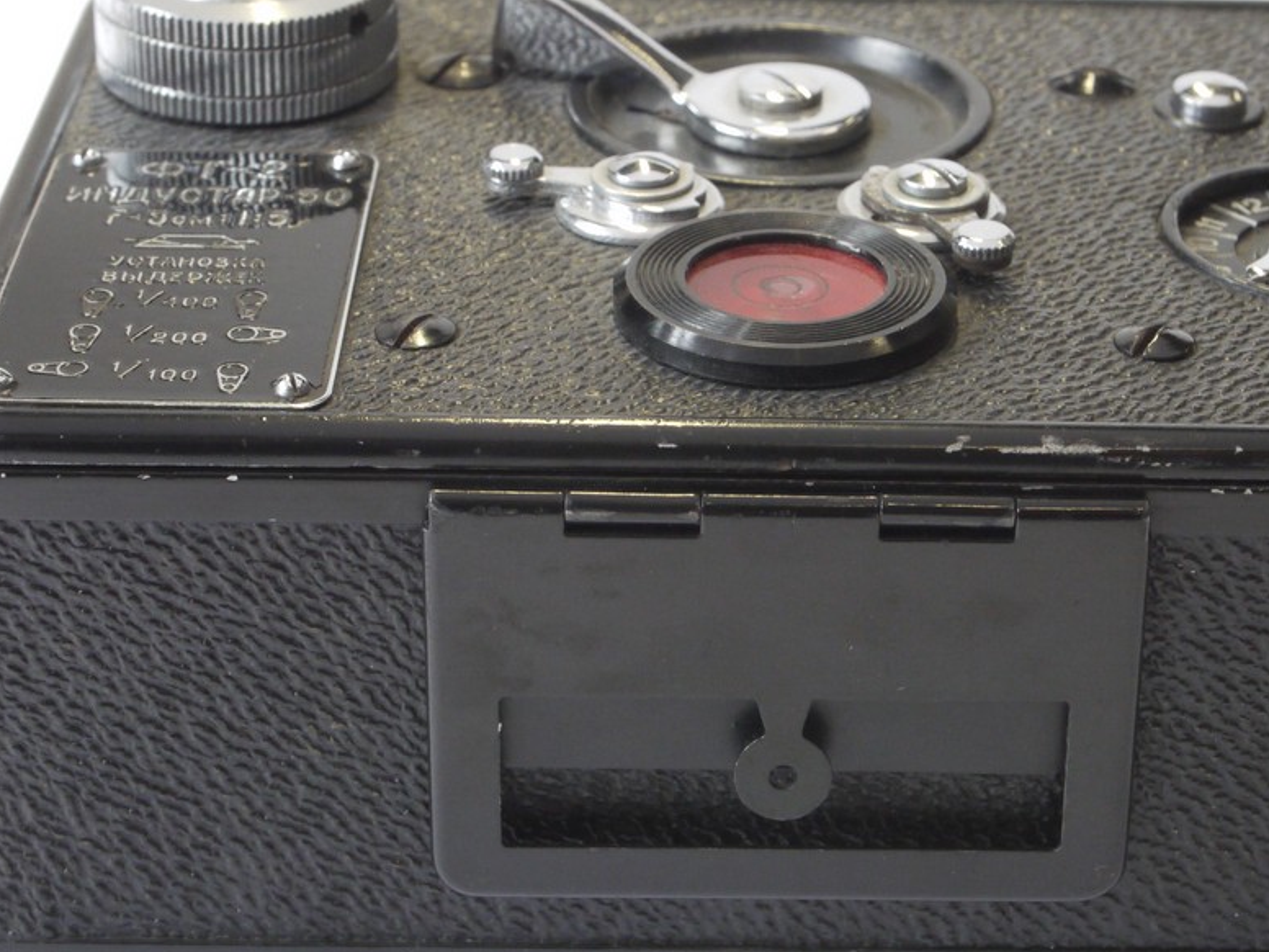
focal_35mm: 99
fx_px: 3629
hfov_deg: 19.8
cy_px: 393
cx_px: 791
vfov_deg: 14.9
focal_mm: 32
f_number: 11
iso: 800
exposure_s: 1/15
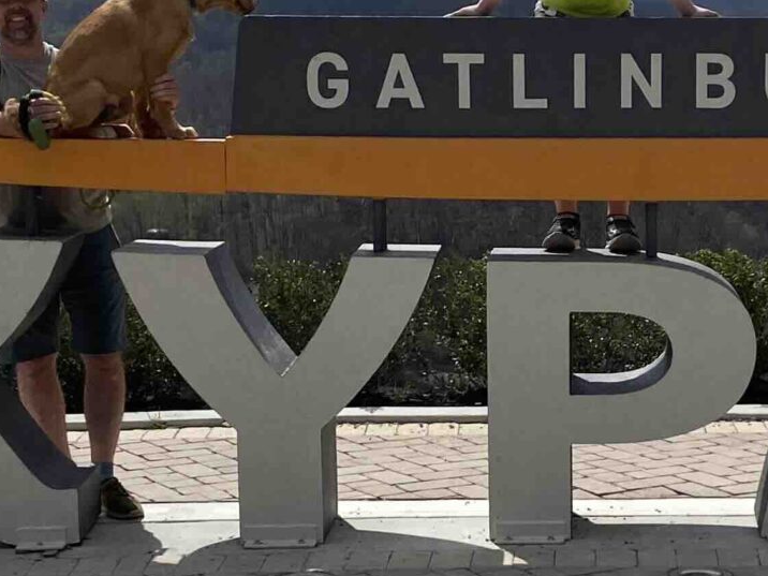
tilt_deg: -7.2
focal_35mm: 93
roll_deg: +1.1
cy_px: 342
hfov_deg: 20.9
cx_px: 579
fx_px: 2063
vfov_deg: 15.9
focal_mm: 4.25
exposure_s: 1/6757
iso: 32
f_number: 1.8
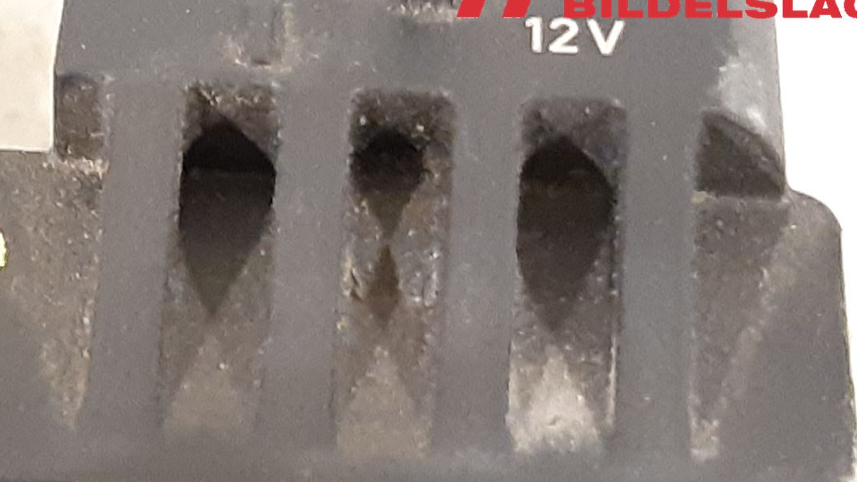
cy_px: 496
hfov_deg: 36.7
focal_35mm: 54
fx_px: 1227
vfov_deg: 21.4
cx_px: 129
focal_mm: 3.93
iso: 400
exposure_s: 1/25
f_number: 1.7
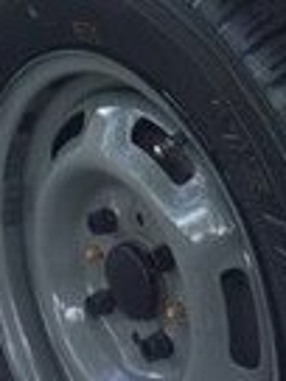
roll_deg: -0.4
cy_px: -112
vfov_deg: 17.4
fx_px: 1168
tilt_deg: -12.3
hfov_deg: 13.7
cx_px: -34
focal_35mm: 106
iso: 40
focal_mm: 4.15
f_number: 2.2
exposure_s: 1/100
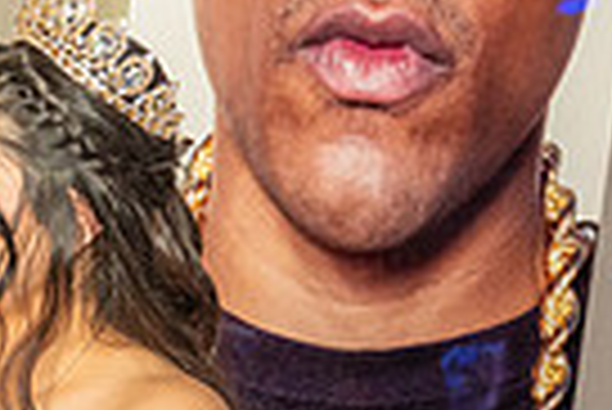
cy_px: 723
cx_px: -378
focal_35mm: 131
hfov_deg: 14.3
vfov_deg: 10.0
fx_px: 2229
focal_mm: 28.5
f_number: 4
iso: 1000
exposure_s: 1/125
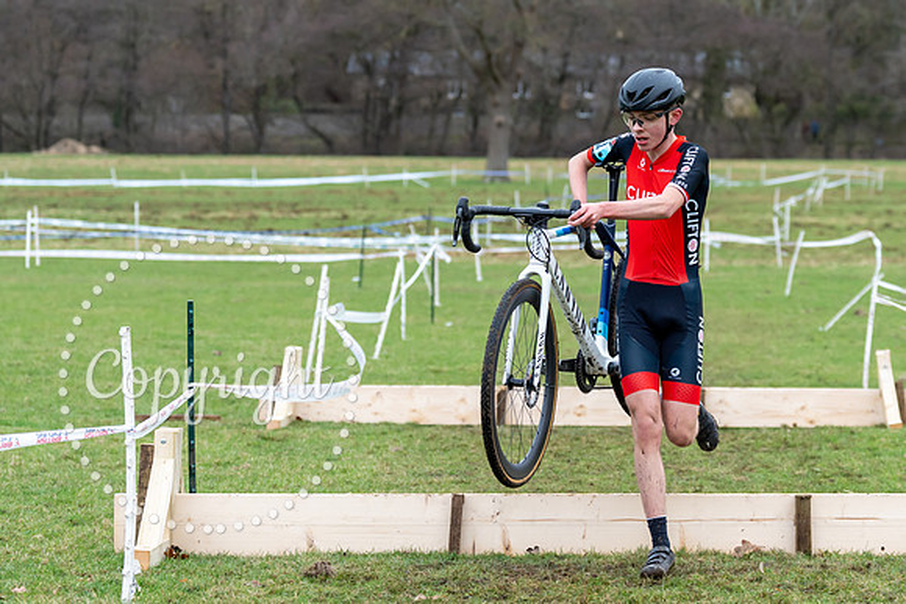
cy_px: 166
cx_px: 628
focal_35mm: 117
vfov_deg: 11.7
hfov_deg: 17.4
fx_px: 2943
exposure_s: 1/1000
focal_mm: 72
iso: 1000
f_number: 3.2
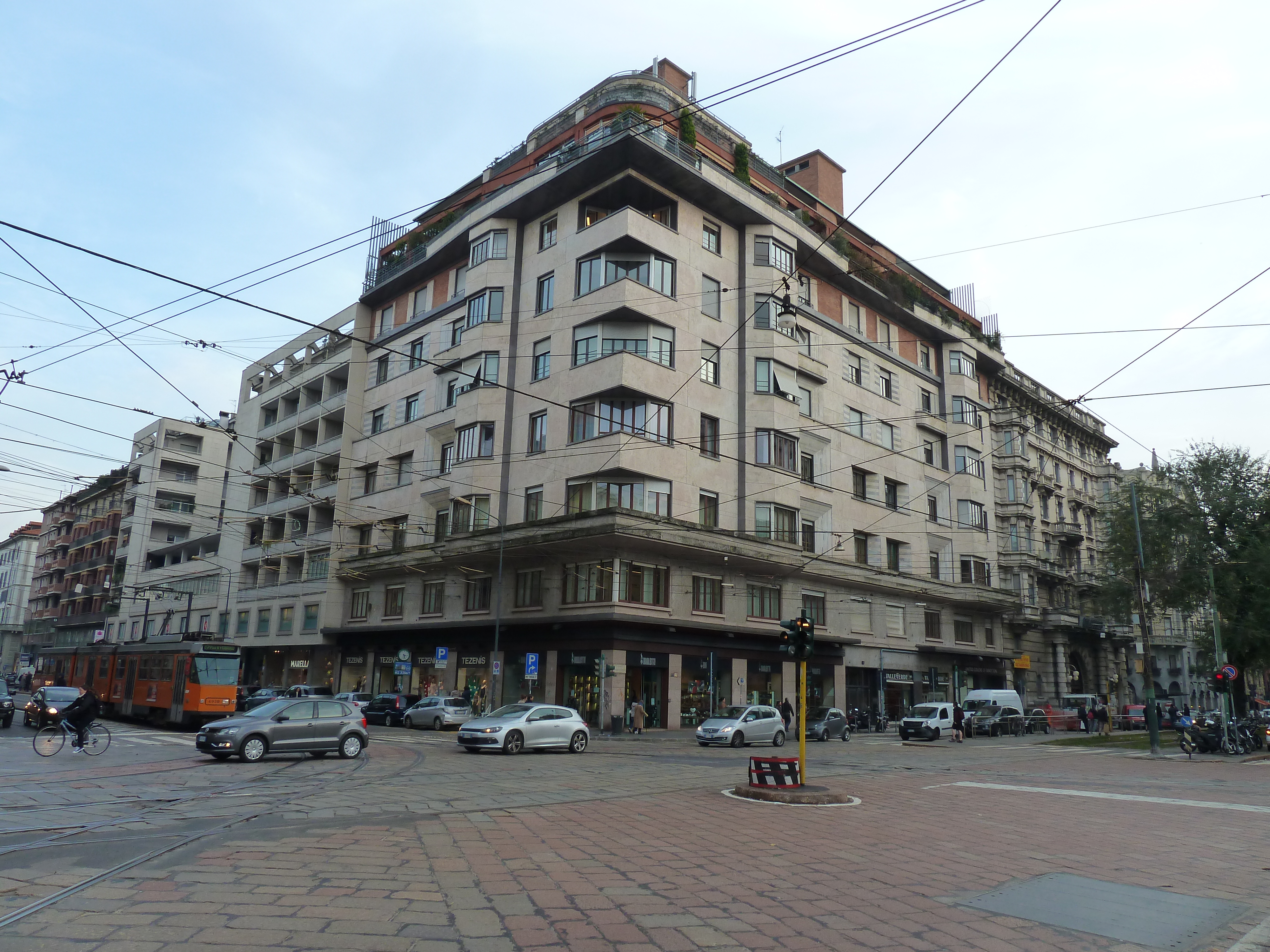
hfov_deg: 69.4
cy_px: 476
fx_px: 917
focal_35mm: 25
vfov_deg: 54.9
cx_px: 635
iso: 125
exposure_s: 1/100
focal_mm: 4.1
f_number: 4
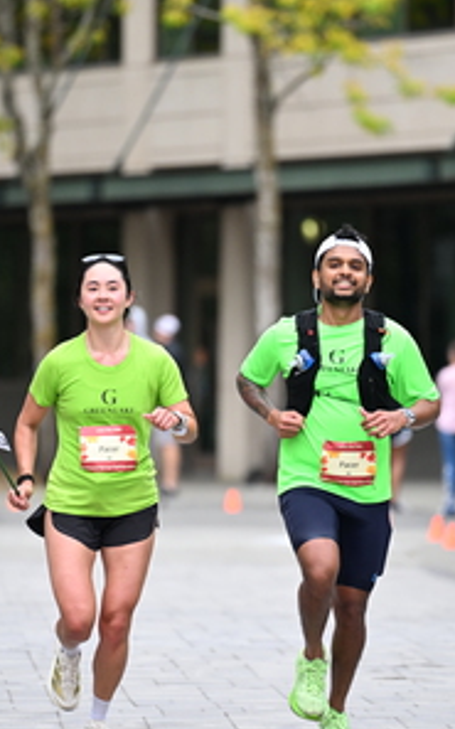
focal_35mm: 379
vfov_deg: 5.5
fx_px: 7519
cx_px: 231
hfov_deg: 3.5
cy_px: 405
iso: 800
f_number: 2.8
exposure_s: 1/2000
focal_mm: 200
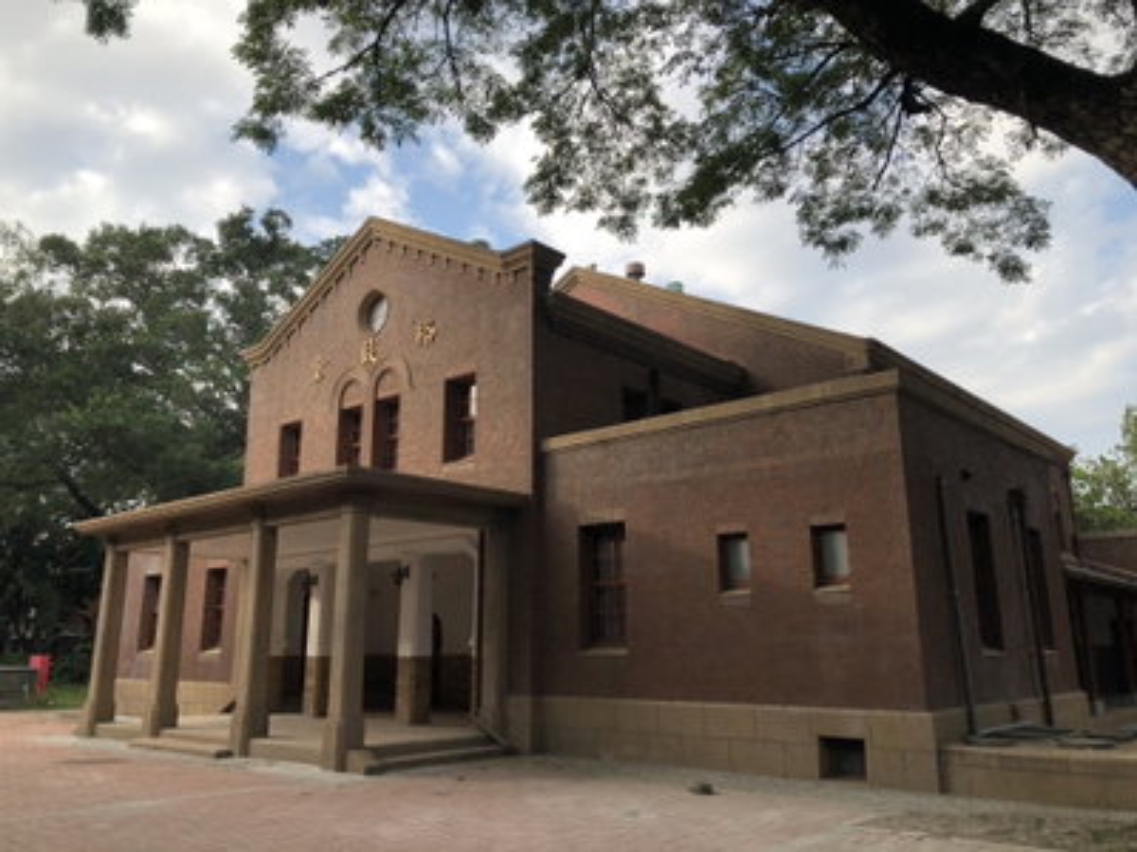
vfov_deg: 48.2
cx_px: 568
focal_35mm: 29
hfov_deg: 61.7
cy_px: 426
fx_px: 953
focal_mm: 3.99
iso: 20
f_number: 1.8
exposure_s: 1/923
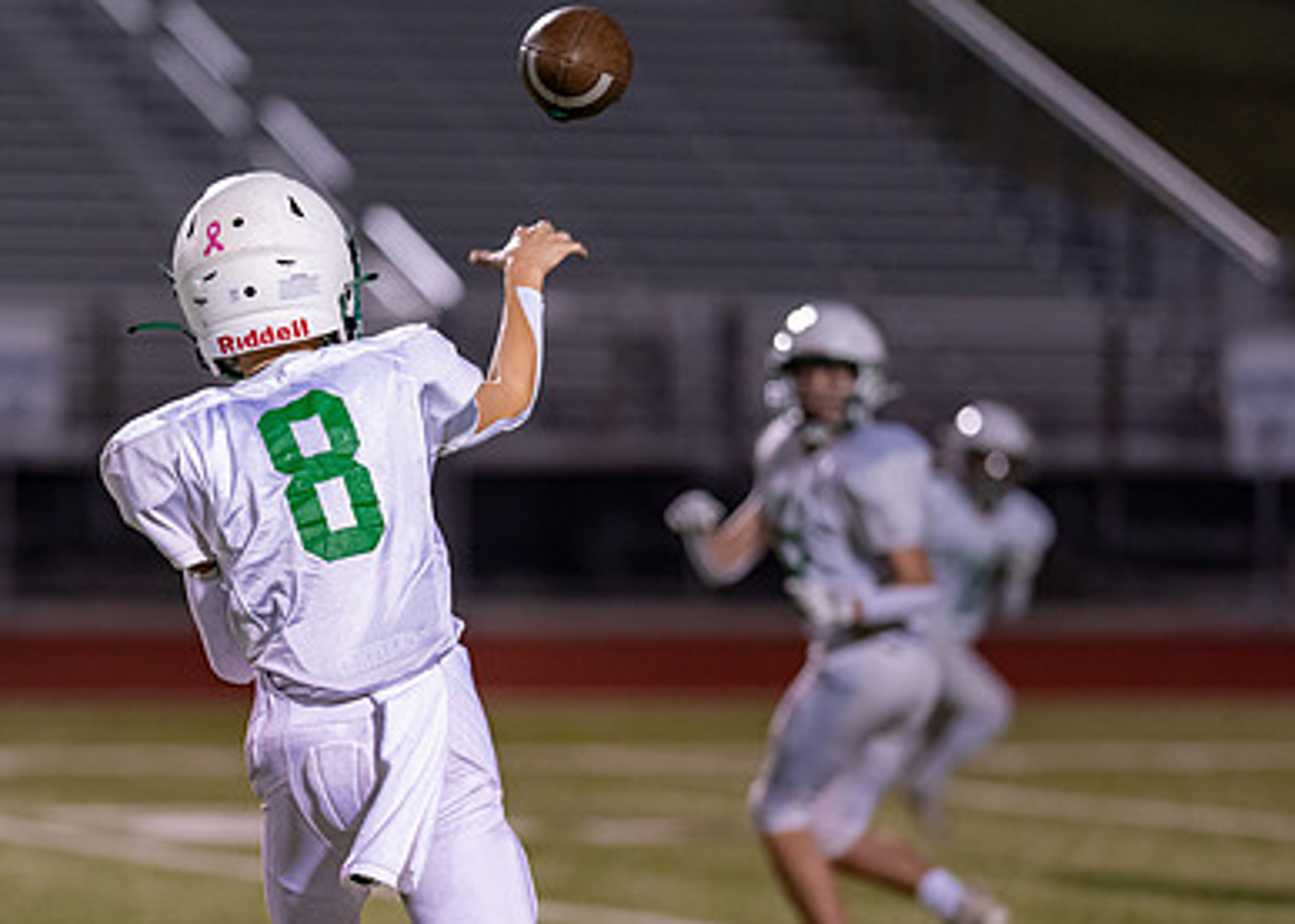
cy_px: 578
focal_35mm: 232
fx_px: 8531
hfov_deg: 8.7
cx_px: 427
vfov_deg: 6.2
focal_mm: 135
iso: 1600
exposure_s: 1/1250
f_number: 1.8
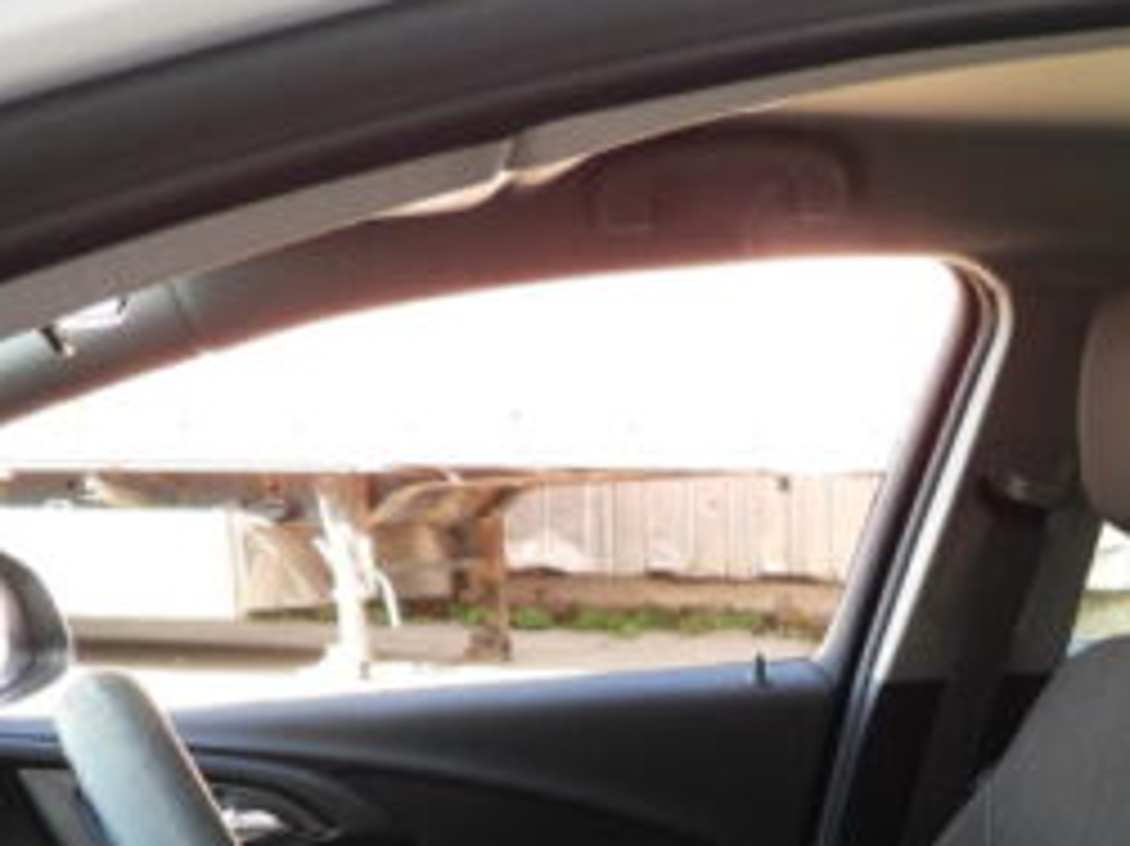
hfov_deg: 26.6
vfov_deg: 19.5
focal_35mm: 68
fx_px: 2219
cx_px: 1202
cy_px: 1179
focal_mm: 4.3
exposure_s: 1/100
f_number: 2.8
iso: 100
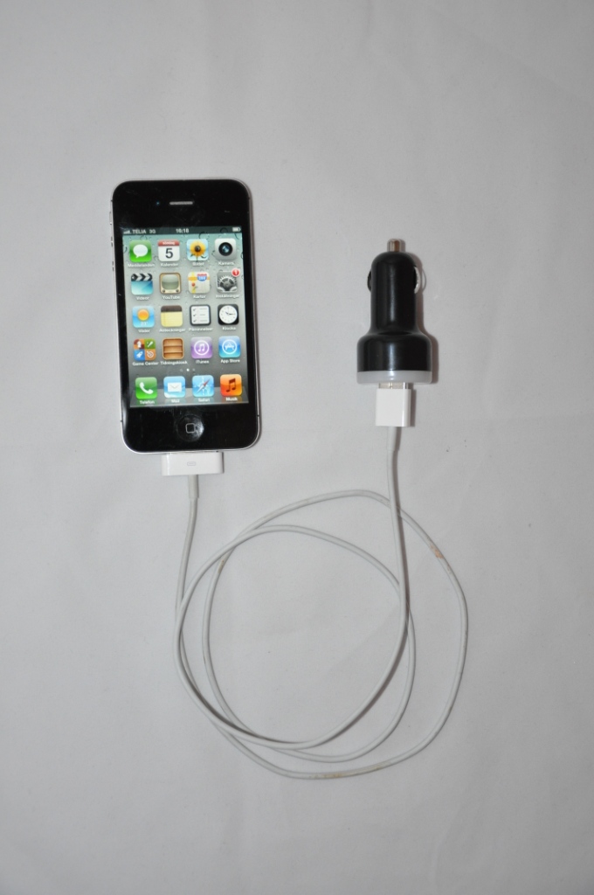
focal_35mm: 51
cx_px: 297
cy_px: 448
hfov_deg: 26.4
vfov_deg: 38.9
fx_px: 1266
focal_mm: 34
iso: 800
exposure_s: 1/60
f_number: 4.2
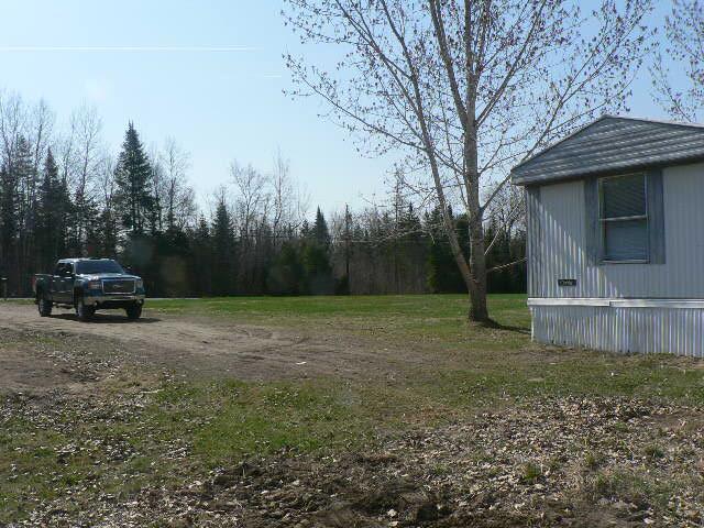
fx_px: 732
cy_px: 264
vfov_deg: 39.7
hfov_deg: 51.4
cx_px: 352
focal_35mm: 36
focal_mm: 6
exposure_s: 1/400
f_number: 5.6
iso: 80
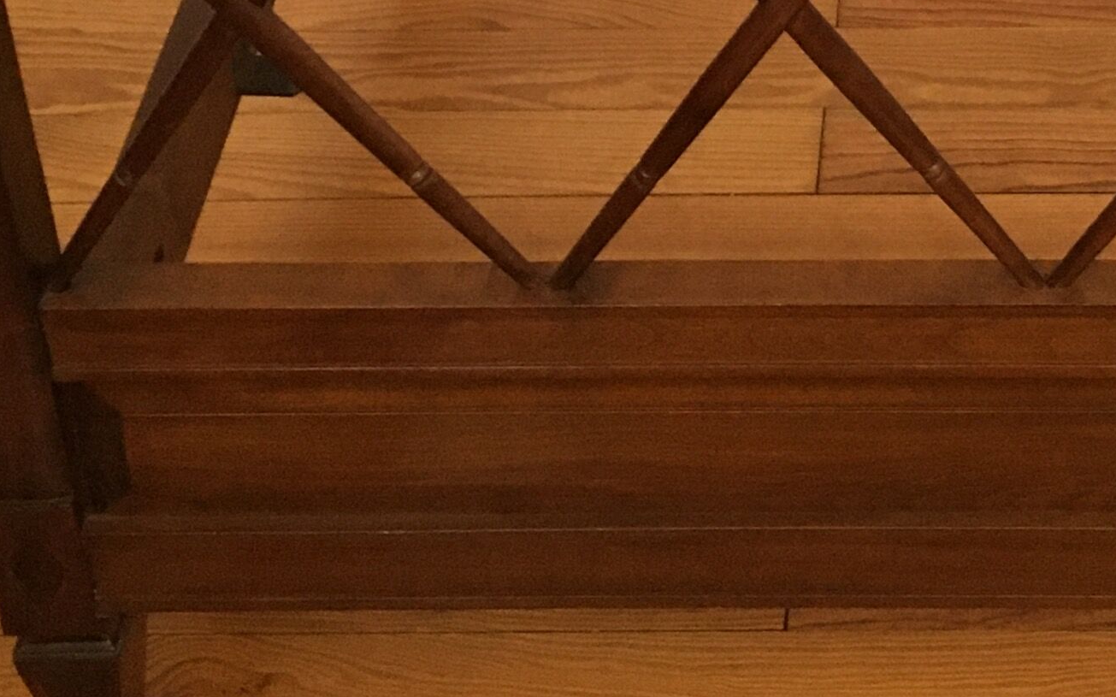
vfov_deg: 12.8
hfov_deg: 21.3
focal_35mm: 95
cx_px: 1023
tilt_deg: -30.3
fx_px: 2889
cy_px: -472
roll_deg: -0.2
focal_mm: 4.15
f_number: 2.2
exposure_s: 1/33
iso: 200
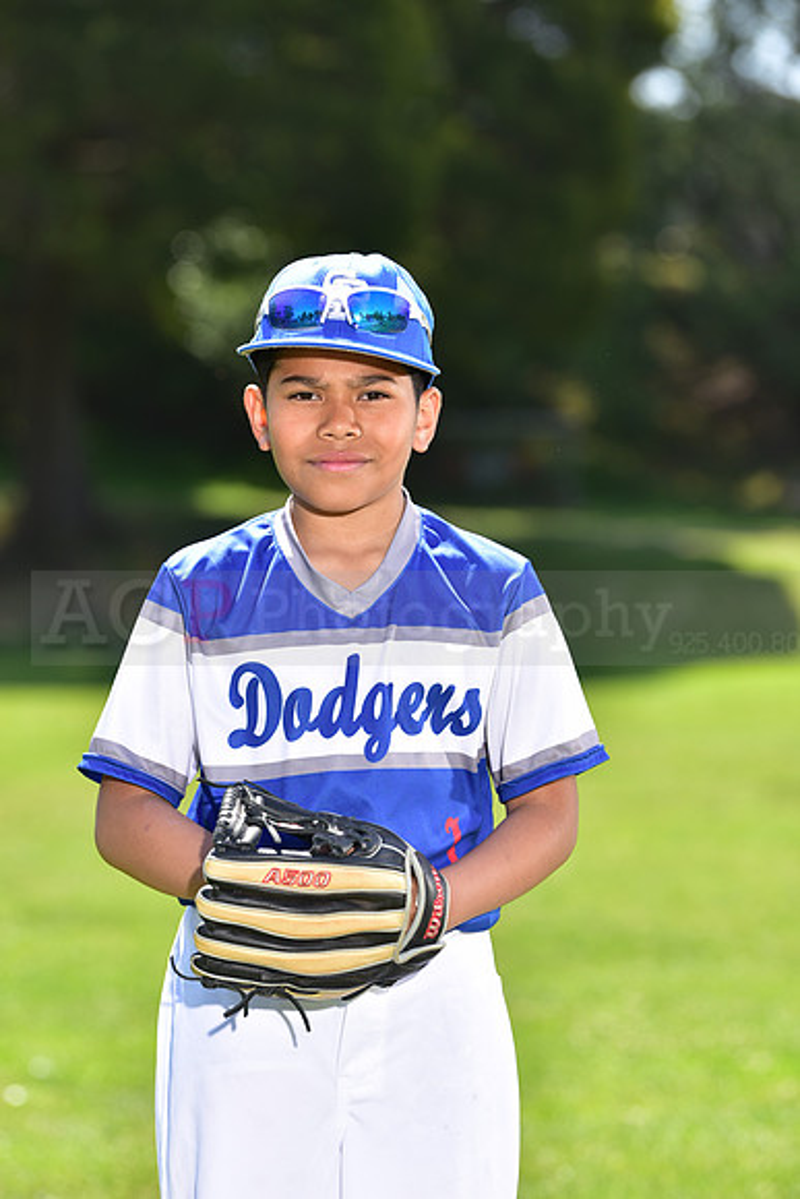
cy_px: 600
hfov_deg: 9.2
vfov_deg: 13.7
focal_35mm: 150
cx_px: 400
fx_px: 4997
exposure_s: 1/250
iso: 80
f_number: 4.5
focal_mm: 150
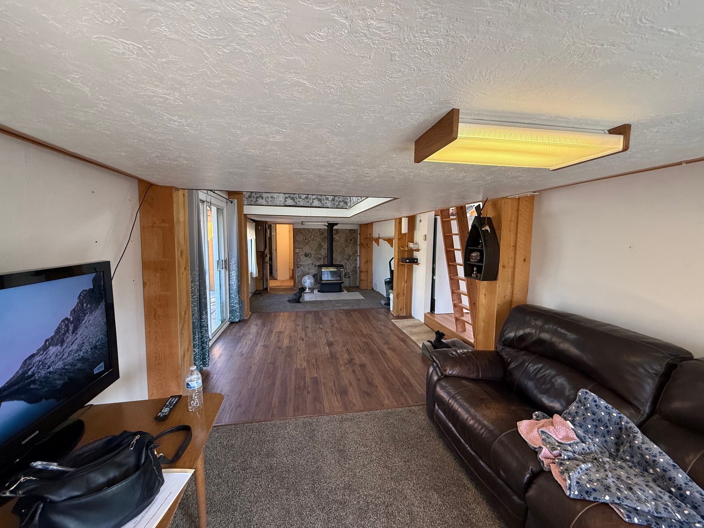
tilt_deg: -3.6
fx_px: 285
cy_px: 264
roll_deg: -0.6
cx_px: 352
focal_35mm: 14
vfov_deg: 85.7
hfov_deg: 102.1
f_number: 2.2
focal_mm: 2.22
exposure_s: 1/120
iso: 250
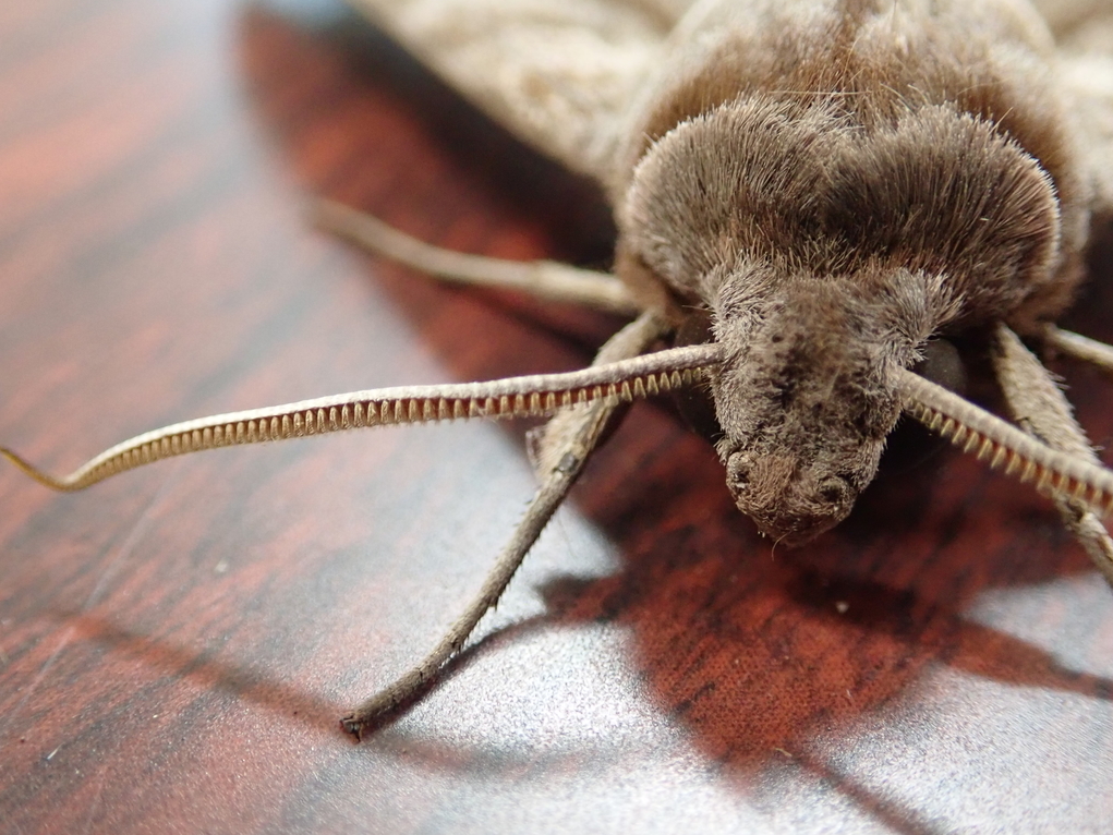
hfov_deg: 40.4
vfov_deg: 30.9
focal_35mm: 47
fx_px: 1511
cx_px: 508
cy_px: 395
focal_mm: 7.34
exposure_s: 1/40
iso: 800
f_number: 2.8
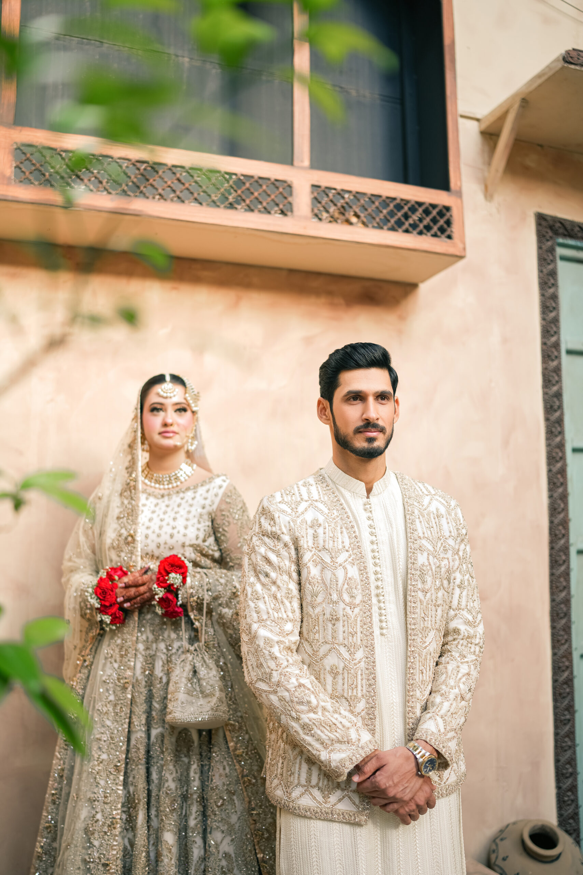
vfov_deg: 54.4
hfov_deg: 37.9
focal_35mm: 35
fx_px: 850
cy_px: 438
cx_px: 292
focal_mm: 35
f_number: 1.6
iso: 64
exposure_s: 1/125
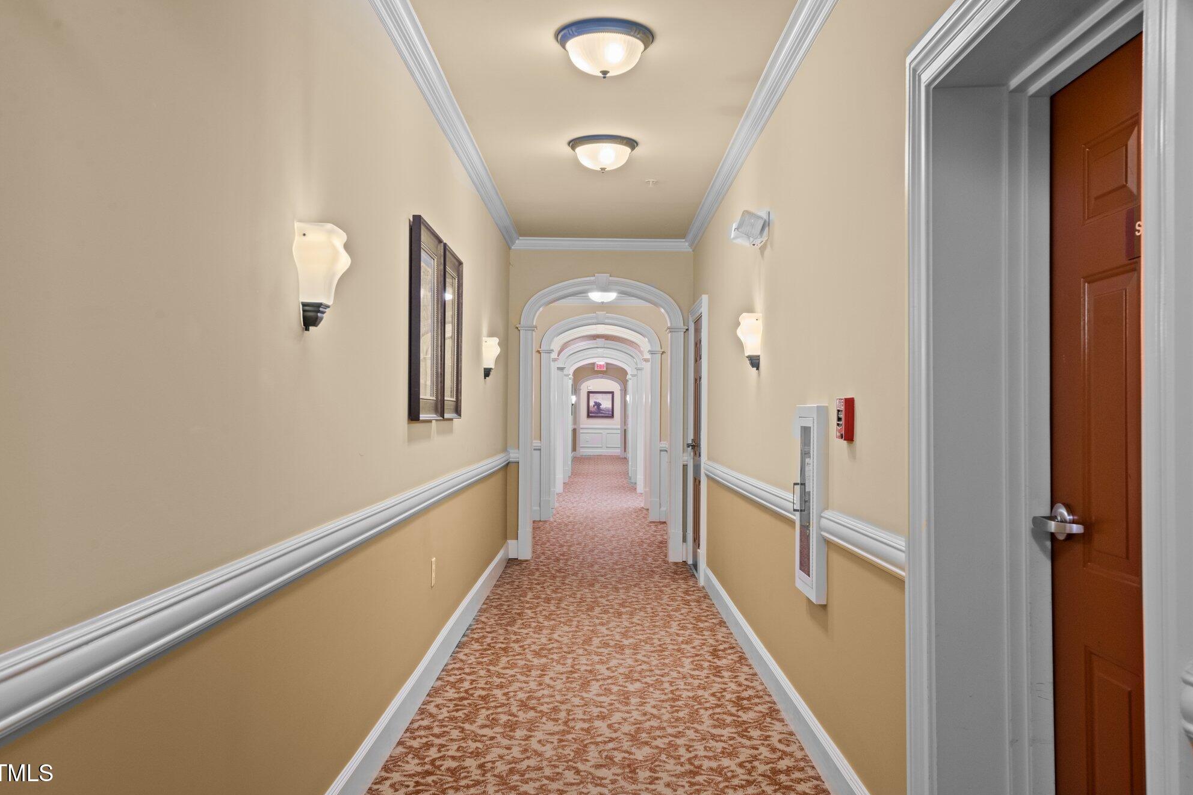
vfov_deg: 42.3
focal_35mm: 31
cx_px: 606
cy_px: 400
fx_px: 1027
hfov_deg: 60.3
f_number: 7.1
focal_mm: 30
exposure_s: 1/1.67
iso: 400
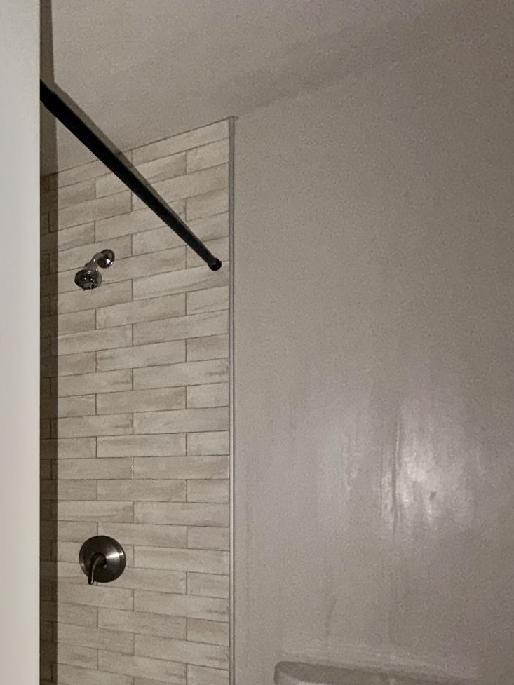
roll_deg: +0.0
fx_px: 653
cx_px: -83
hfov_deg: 35.2
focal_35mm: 33
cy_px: 494
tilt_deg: -1.8
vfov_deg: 53.4
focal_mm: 2.22
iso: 125
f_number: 2.2
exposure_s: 1/30
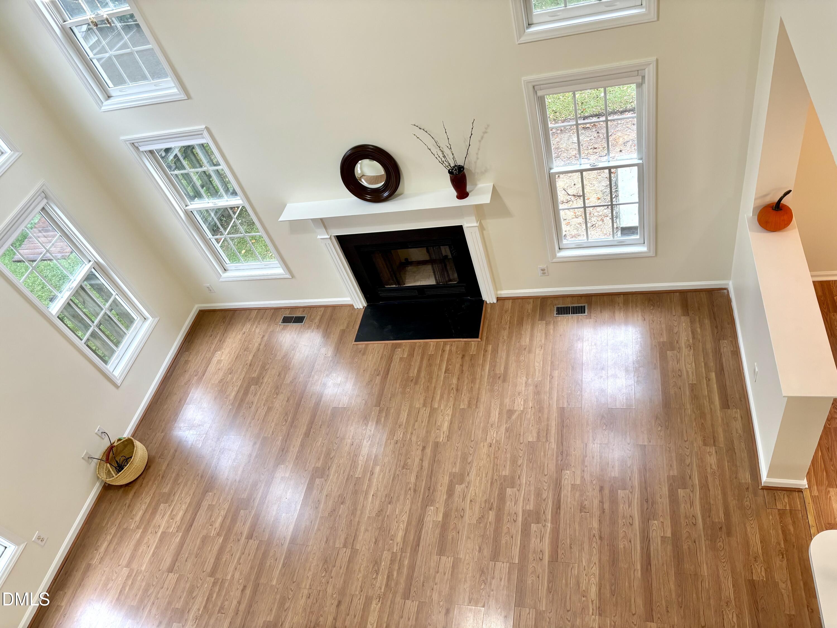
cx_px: 418
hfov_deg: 67.3
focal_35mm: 26
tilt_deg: -45.3
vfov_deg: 53.1
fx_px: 629
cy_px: 314
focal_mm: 5.96
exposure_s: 1/60
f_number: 1.6
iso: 100
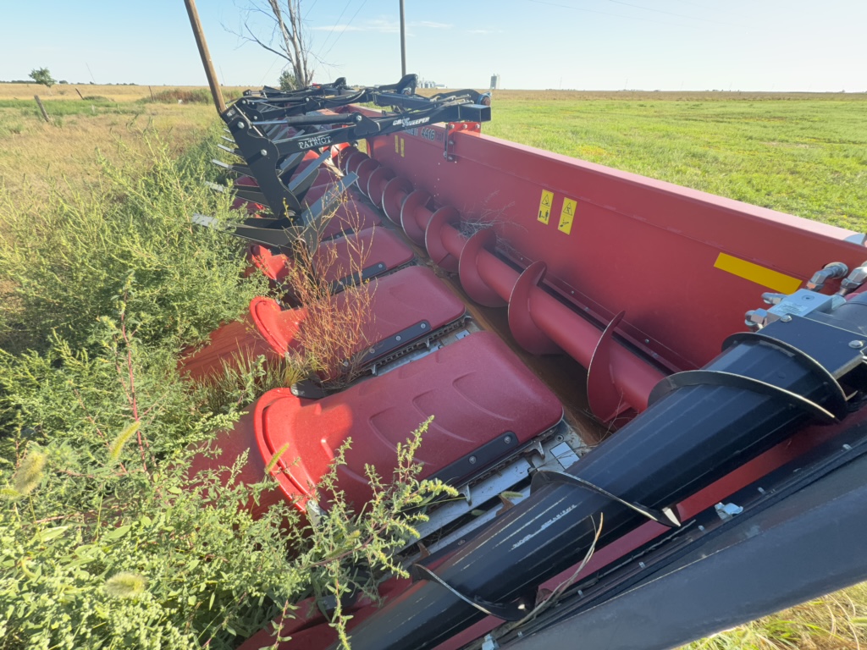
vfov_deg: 85.7
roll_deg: -1.5
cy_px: 325
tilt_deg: -37.2
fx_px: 351
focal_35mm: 14
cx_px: 434
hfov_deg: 102.1
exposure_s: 1/141
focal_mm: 2.22
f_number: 2.2
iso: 64
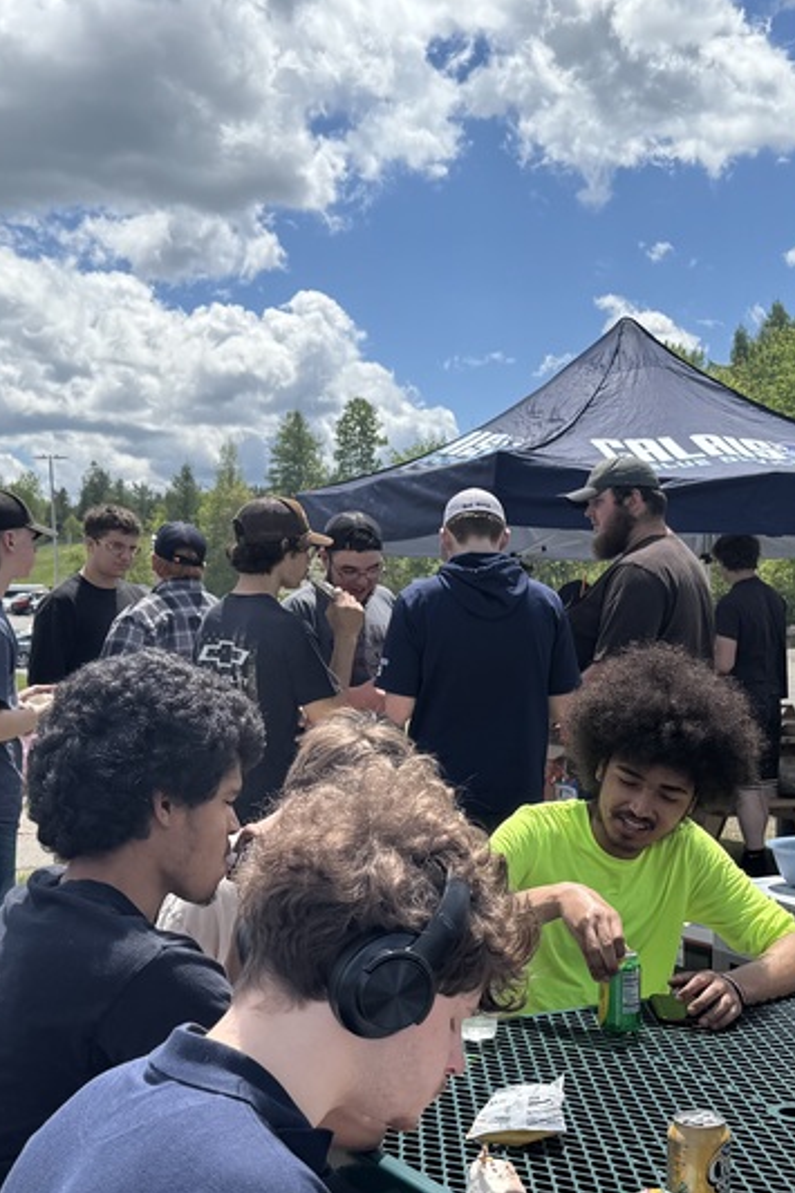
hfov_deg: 27.9
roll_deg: -1.0
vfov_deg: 41.0
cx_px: 506
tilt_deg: -2.6
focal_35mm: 48
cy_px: 696
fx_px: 1591
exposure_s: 1/5348
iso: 80
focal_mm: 6.76
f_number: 1.78
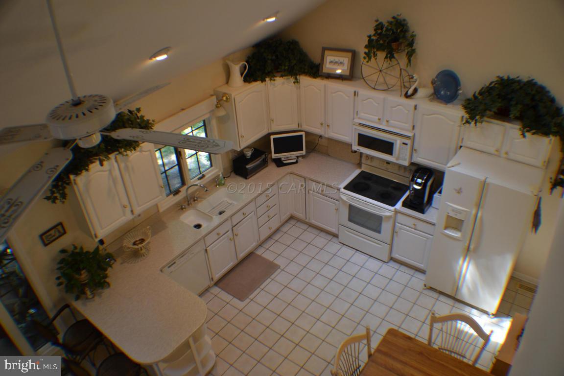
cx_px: 282
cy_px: 188
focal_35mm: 33
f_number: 3.8
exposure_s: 1/50
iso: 400
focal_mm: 22
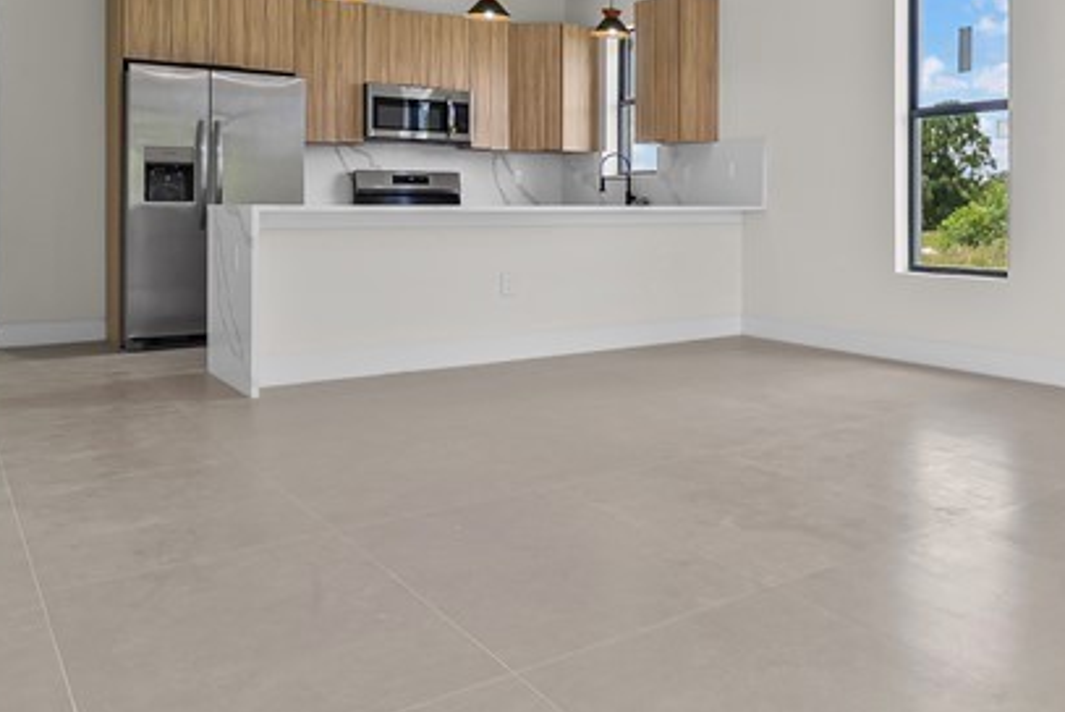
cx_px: 967
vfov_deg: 40.5
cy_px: 215
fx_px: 947
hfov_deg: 51.5
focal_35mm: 32
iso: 200
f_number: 9
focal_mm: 12
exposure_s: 1/13
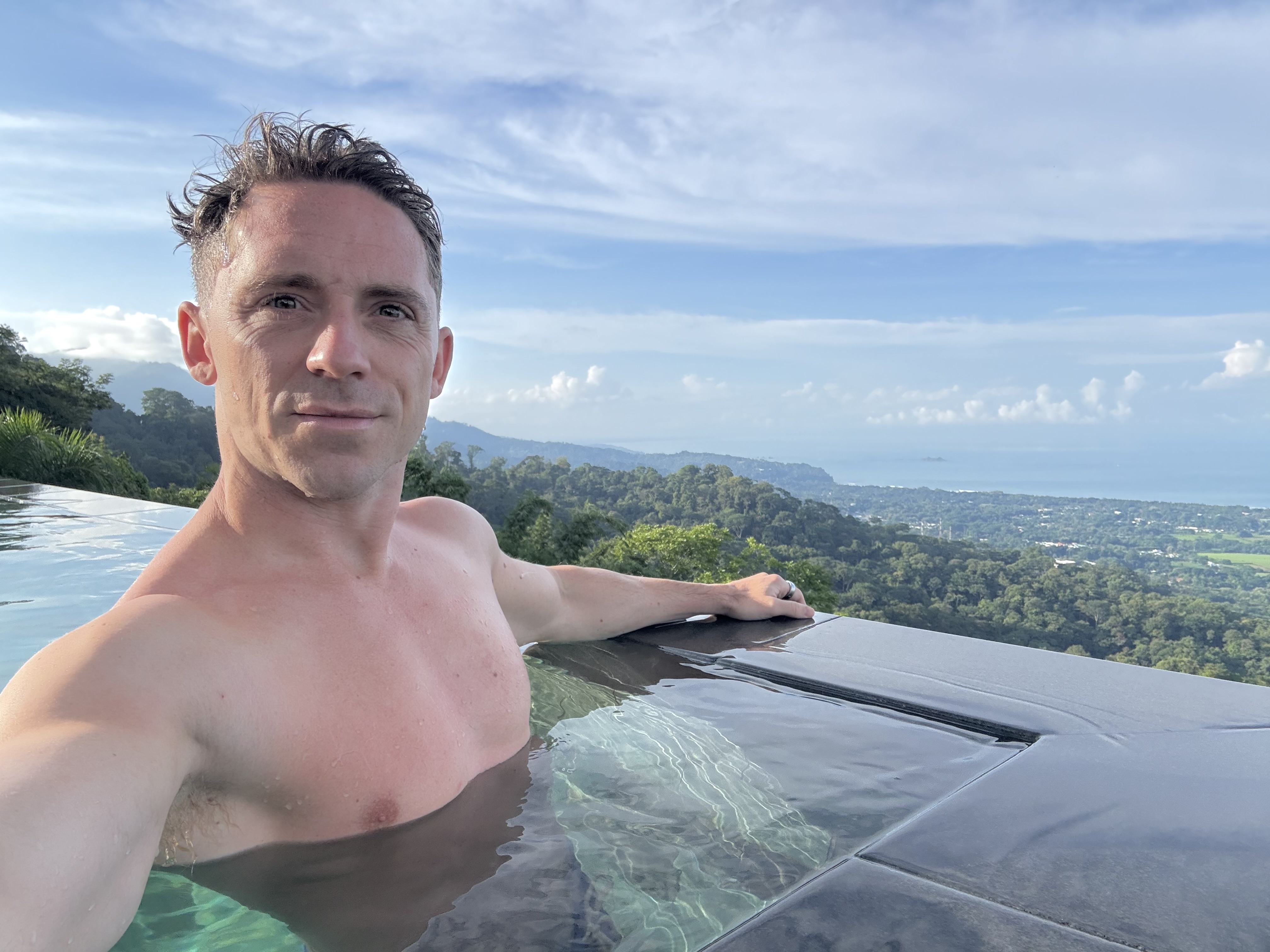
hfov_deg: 73.9
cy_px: 476
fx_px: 844
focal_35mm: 23
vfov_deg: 58.9
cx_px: 635
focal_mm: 2.69
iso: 25
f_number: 1.9
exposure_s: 1/806
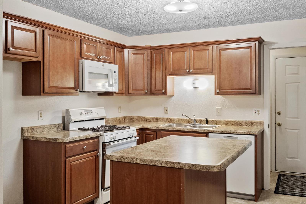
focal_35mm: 36
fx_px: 306
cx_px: 153
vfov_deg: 36.9
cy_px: 102
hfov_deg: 53.1
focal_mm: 18
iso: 400
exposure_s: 1/5
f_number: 6.3
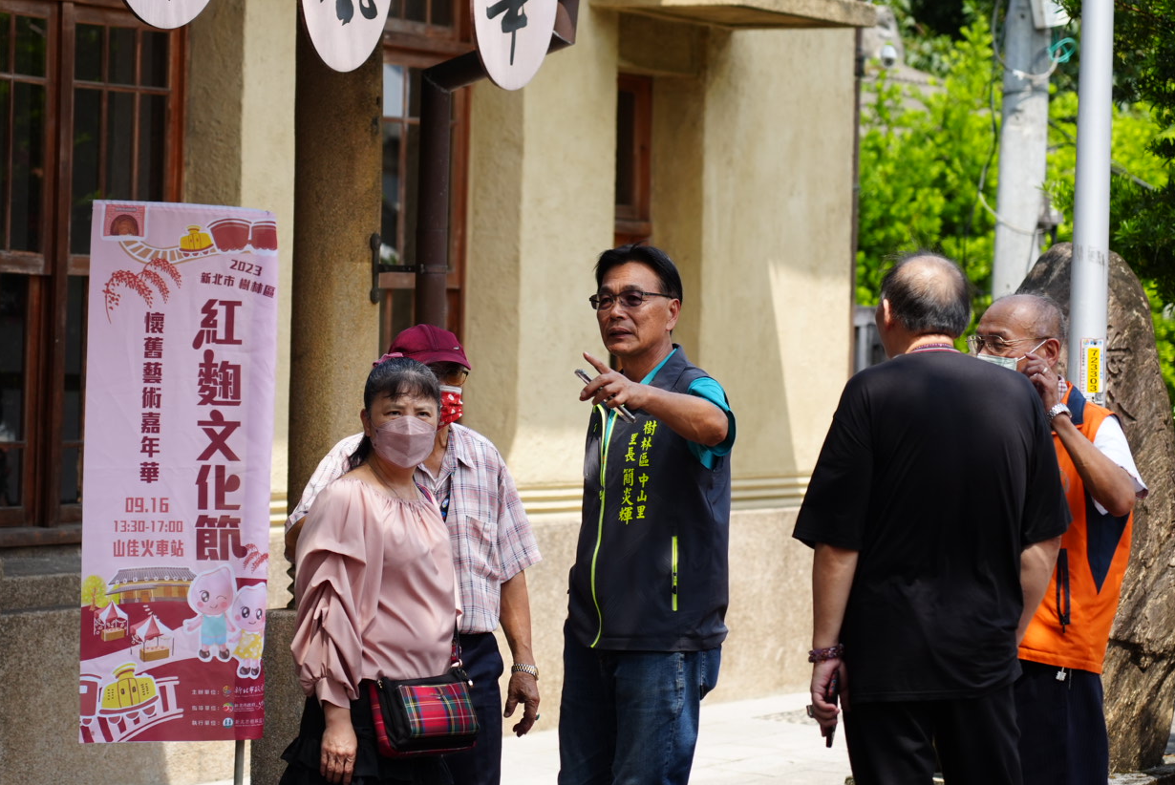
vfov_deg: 10.0
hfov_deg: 14.9
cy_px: 301
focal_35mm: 138
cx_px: 524
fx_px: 4507
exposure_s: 1/1250
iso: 320
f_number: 4
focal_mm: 105
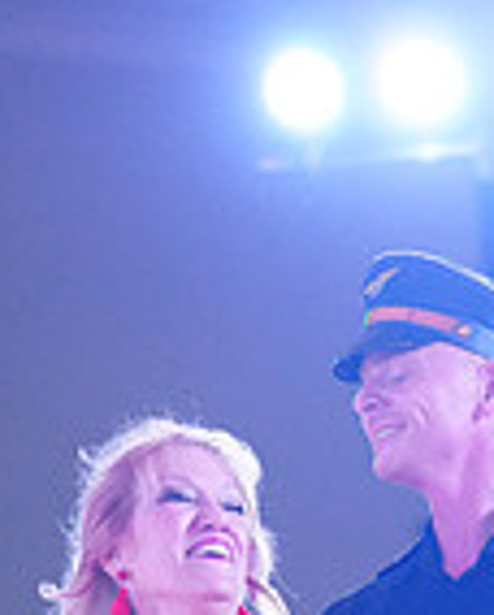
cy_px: 1226
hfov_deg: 4.0
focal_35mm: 390
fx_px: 7112
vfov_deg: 4.9
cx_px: 436
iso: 6400
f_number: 2.8
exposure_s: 1/400
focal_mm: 102
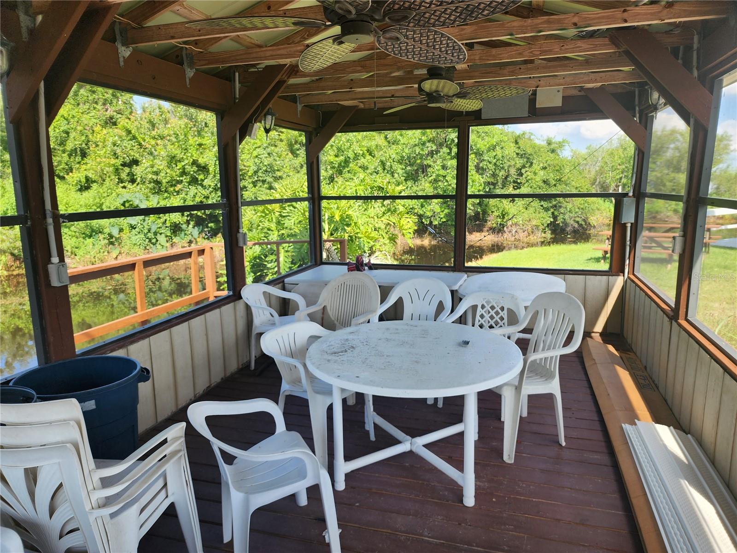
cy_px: 276
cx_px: 368
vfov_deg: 58.9
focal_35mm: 23
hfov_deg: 73.9
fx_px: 490
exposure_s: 1/180
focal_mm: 6.4
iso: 20
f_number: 1.8
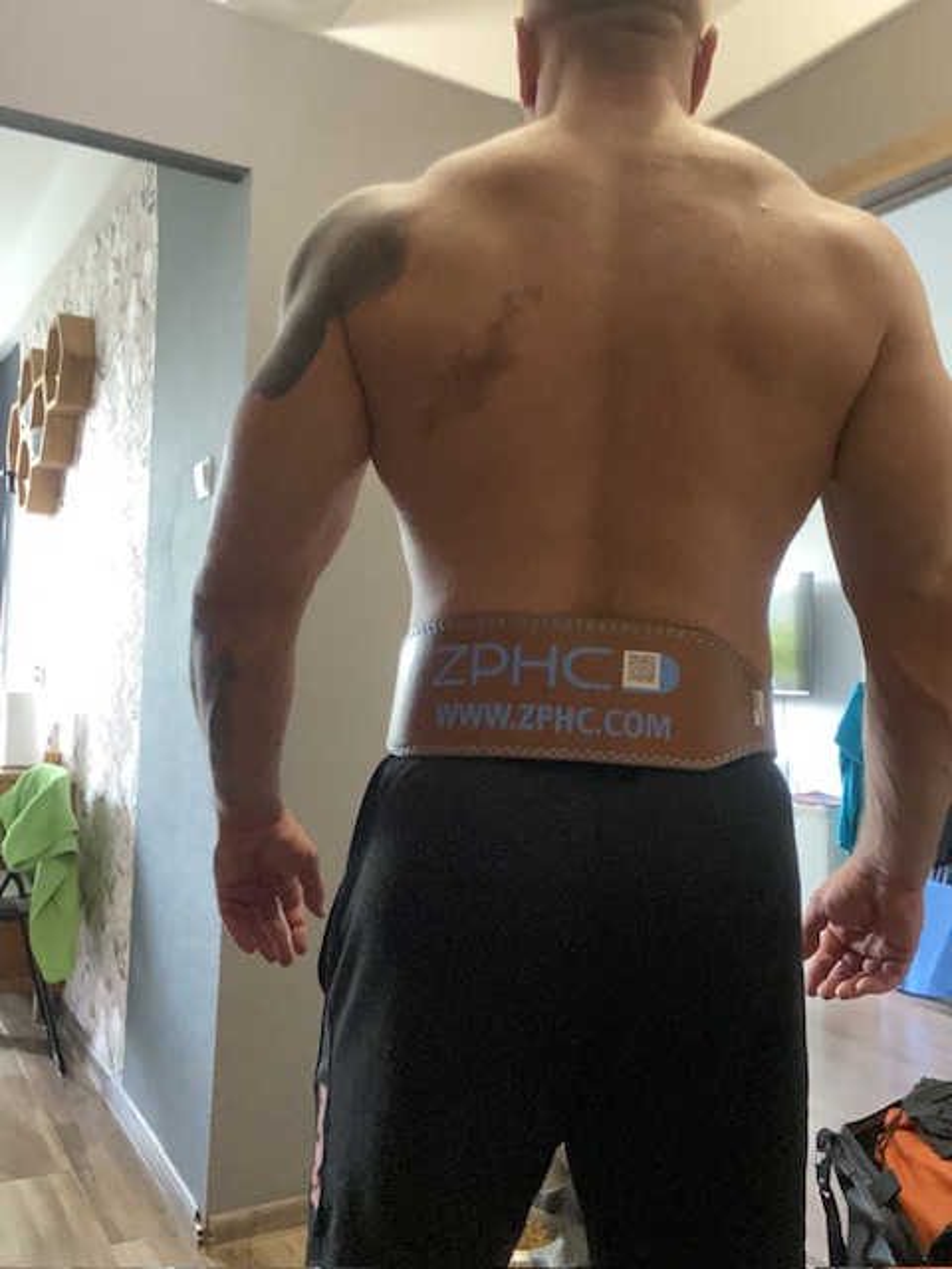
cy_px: 634
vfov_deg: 60.0
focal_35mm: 30
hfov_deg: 46.8
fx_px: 1100
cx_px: 476
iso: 800
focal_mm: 2.71
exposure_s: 1/29
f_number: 2.2
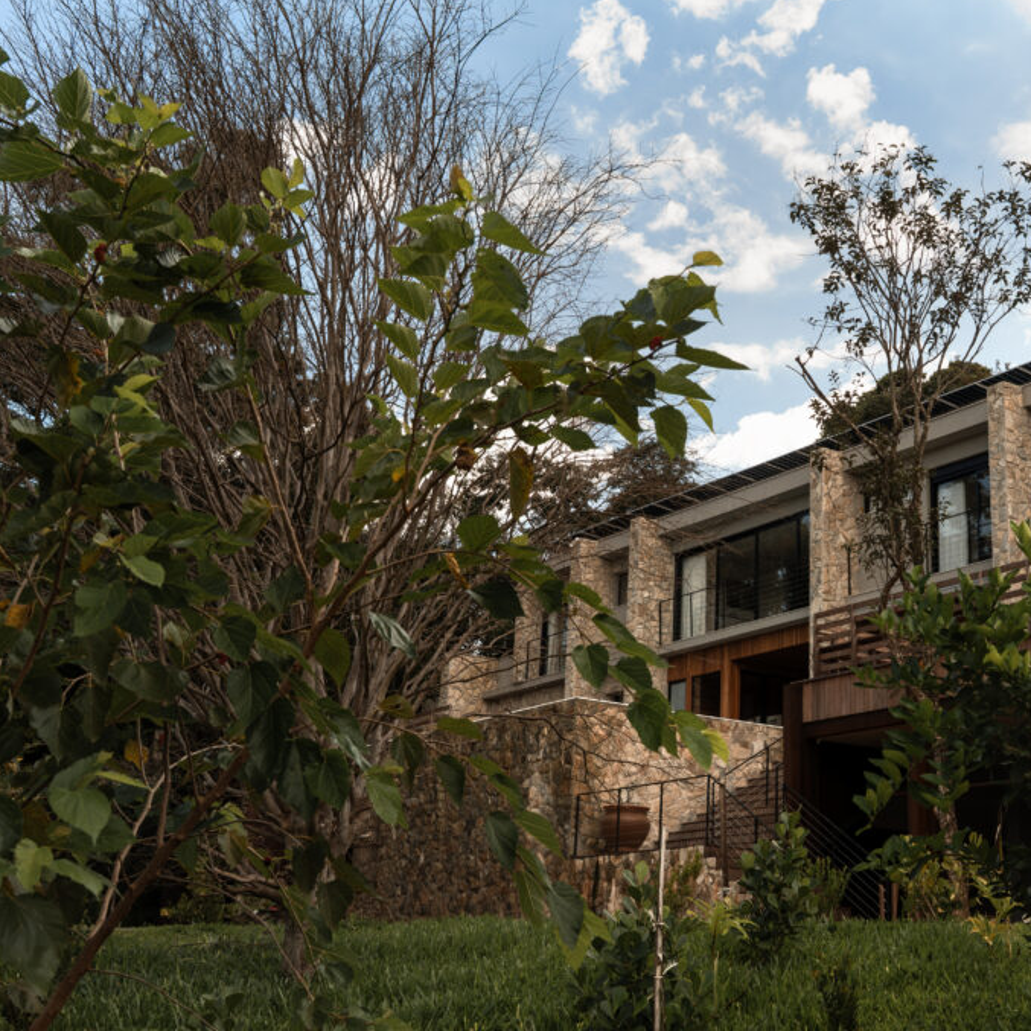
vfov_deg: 36.9
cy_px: 516
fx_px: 1547
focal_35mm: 46
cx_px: 754
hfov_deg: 36.1
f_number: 10
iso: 125
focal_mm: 35.7
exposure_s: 1/80
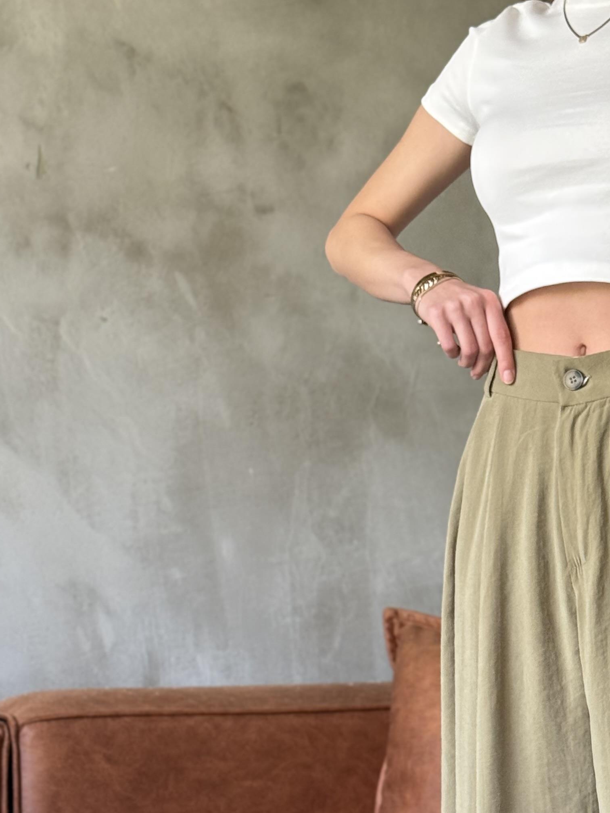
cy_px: 729
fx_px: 2256
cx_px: 600
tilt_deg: -2.6
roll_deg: +0.1
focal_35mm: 96
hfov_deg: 15.1
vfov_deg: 20.1
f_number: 1.78
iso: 125
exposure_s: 1/60
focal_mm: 6.76
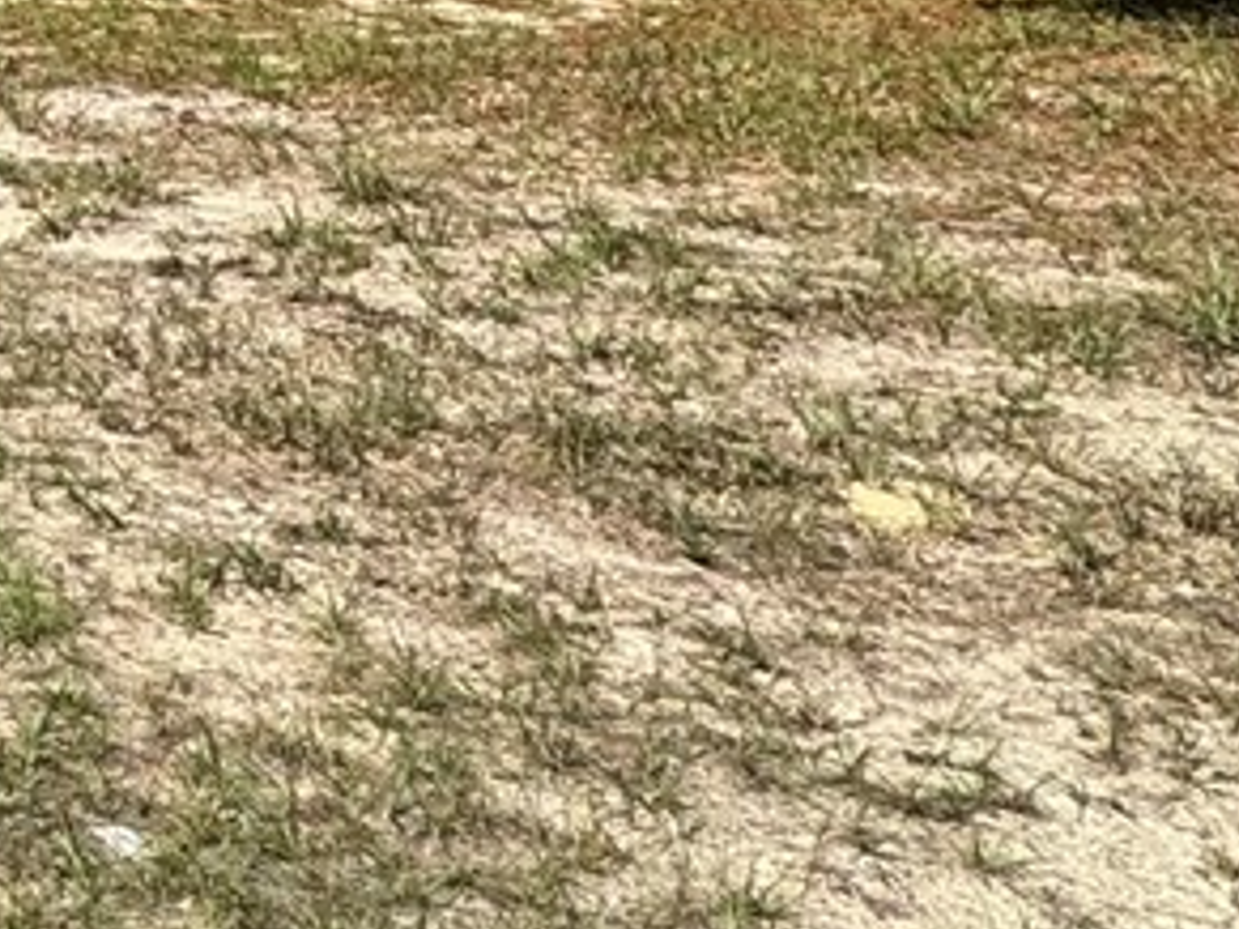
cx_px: -1290
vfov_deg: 16.9
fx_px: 2755
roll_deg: +0.5
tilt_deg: +2.7
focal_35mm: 77
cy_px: -567
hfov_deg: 17.5
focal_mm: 2.22
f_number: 2.2
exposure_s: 1/2415
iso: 50
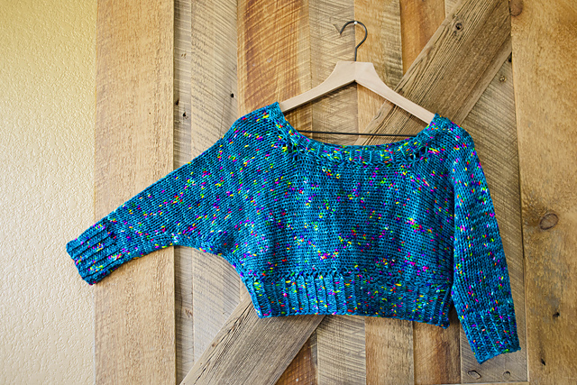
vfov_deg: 43.6
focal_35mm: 30
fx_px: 481
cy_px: 192
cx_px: 288
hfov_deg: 61.9
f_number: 3.8
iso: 800
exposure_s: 1/50
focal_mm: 20
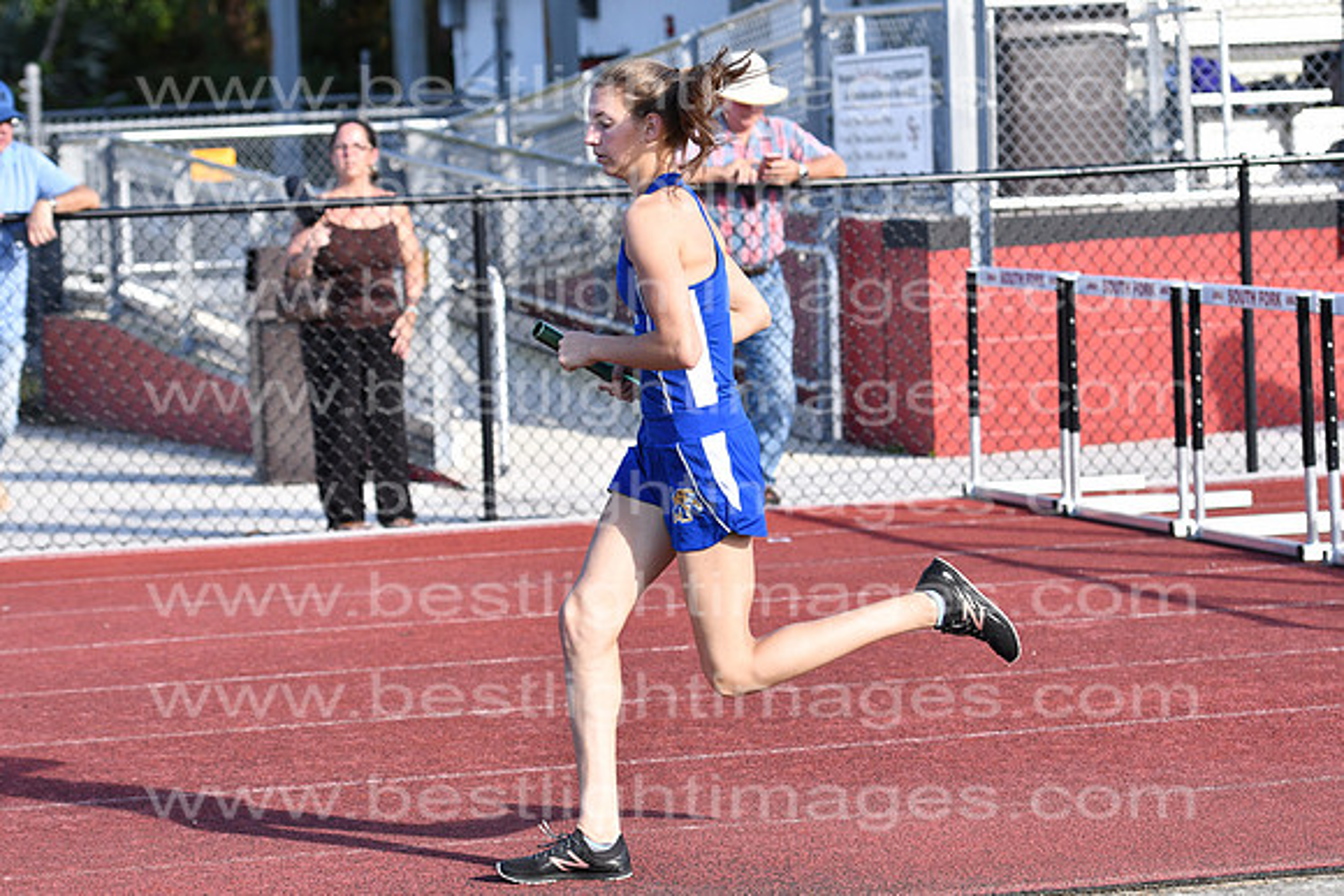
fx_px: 5489
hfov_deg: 14.0
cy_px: 448
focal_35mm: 147
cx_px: 672
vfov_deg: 9.3
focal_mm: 98
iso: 800
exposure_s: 1/3200
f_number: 5.6
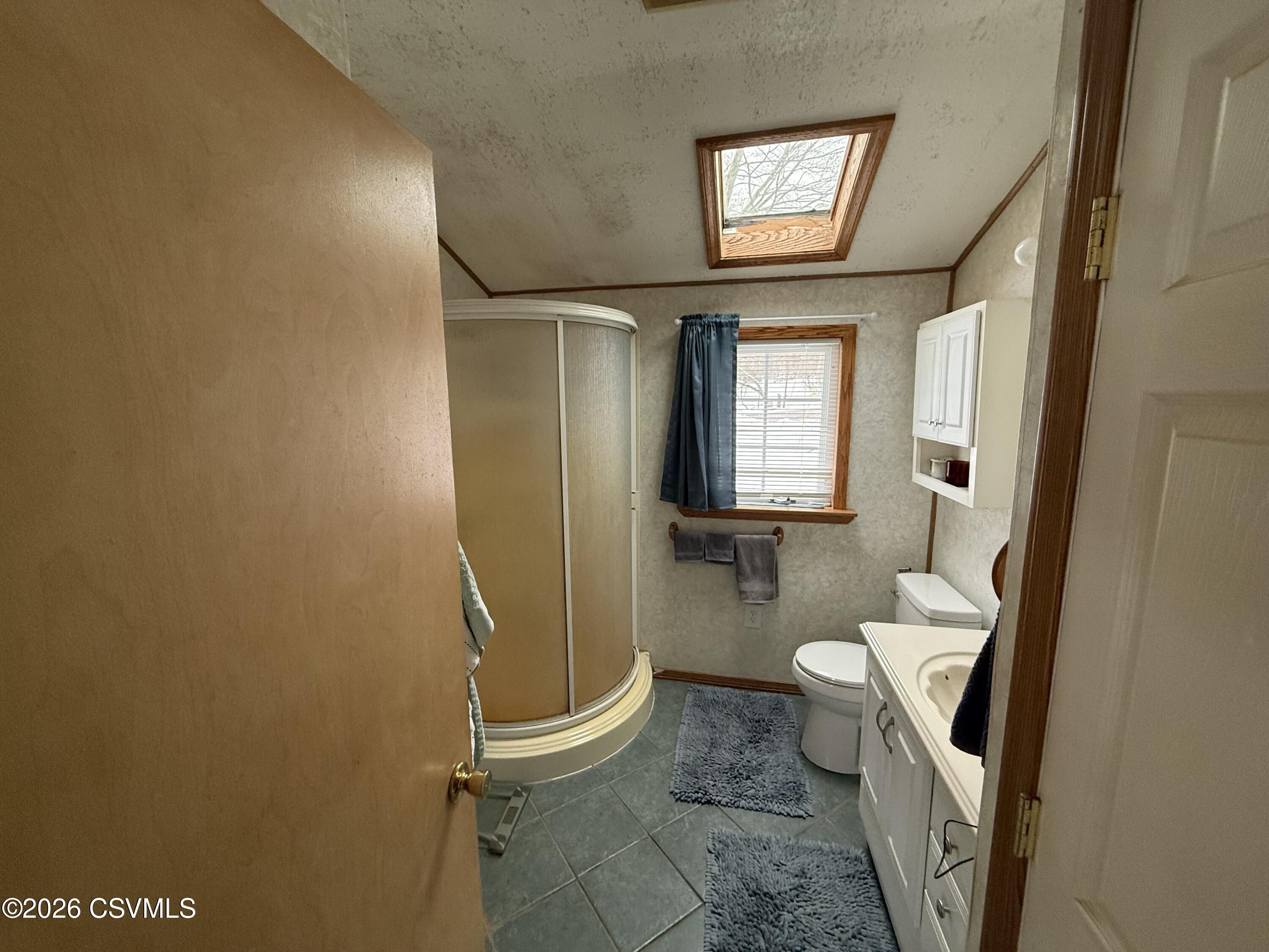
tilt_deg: -8.0
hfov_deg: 102.1
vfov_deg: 85.7
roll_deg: +0.2
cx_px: 634
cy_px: 476
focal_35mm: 14
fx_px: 513
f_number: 2.2
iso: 320
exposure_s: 1/99
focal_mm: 2.22
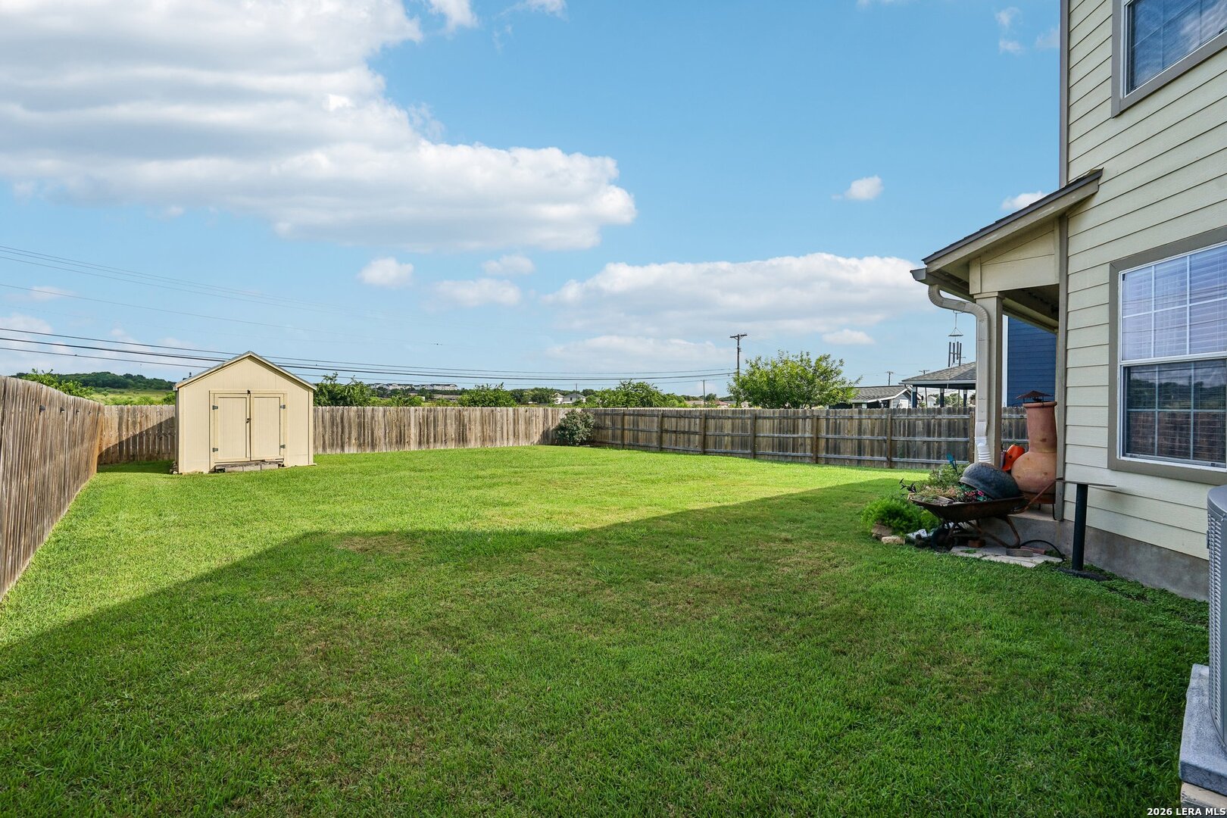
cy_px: 409
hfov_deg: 96.7
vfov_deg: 73.7
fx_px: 545
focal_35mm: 16
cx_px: 614
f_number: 8
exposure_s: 1/400
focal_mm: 16
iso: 200
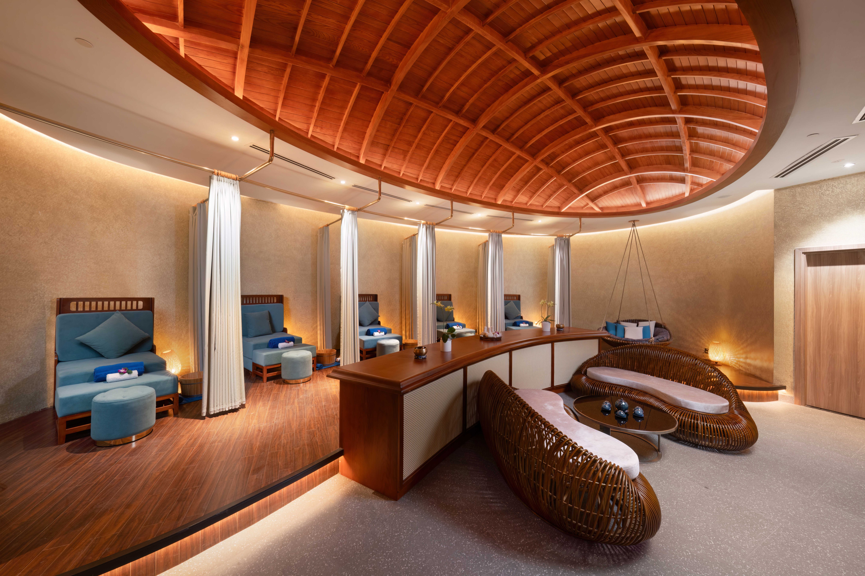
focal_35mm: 12
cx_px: 432
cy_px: 288
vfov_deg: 90.0
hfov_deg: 112.6
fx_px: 288
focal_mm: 12
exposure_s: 5
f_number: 11
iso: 160
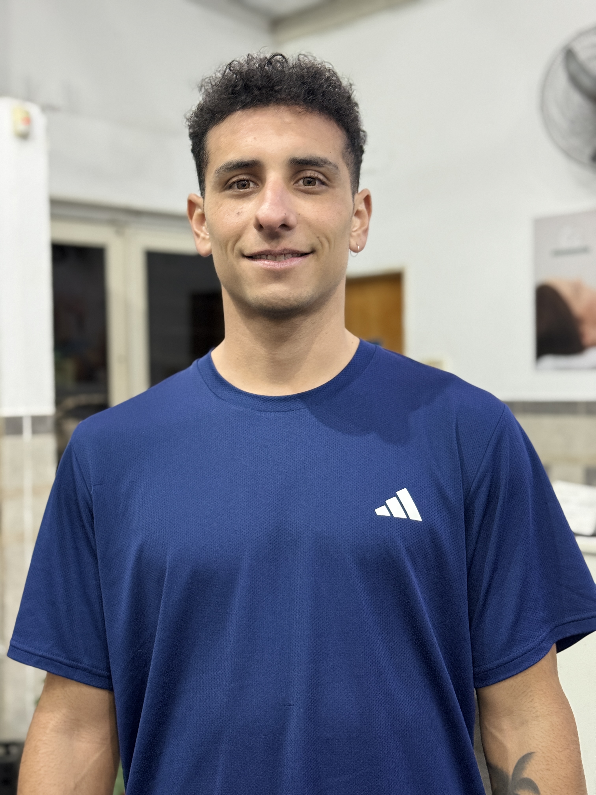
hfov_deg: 30.3
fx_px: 1102
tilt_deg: -1.0
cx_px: 298
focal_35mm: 48
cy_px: 398
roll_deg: +1.0
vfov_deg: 39.7
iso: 320
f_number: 1.78
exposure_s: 1/33
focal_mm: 6.76
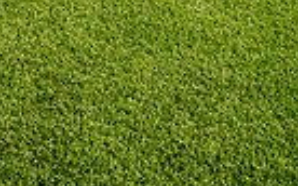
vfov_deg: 12.4
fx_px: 649
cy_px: -277
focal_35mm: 80
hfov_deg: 24.5
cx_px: -9
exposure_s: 1/125
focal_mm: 24
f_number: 7.1
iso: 50
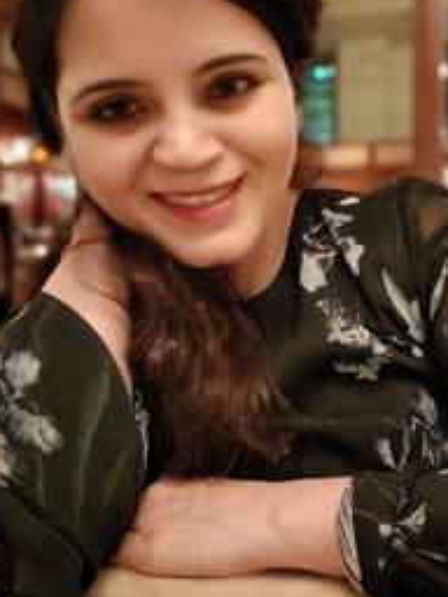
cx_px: 336
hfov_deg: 38.6
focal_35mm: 36
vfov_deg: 51.2
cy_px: 264
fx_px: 621
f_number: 2.4
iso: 6400
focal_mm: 2.66
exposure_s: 1/16
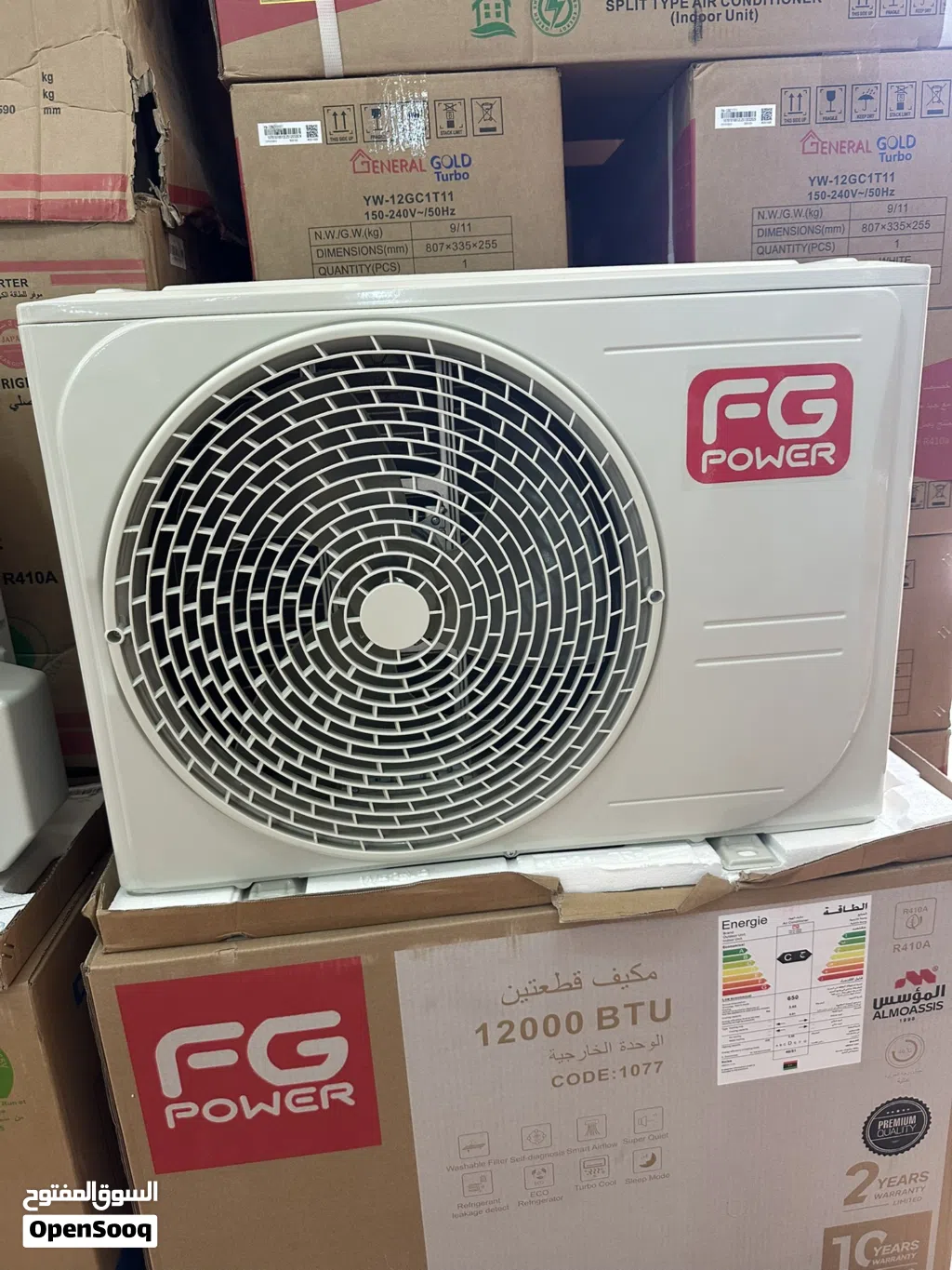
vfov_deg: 71.6
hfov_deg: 56.8
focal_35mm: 24
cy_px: 635
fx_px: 880
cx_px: 476
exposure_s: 1/100
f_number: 1.78
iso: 200
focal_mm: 6.86
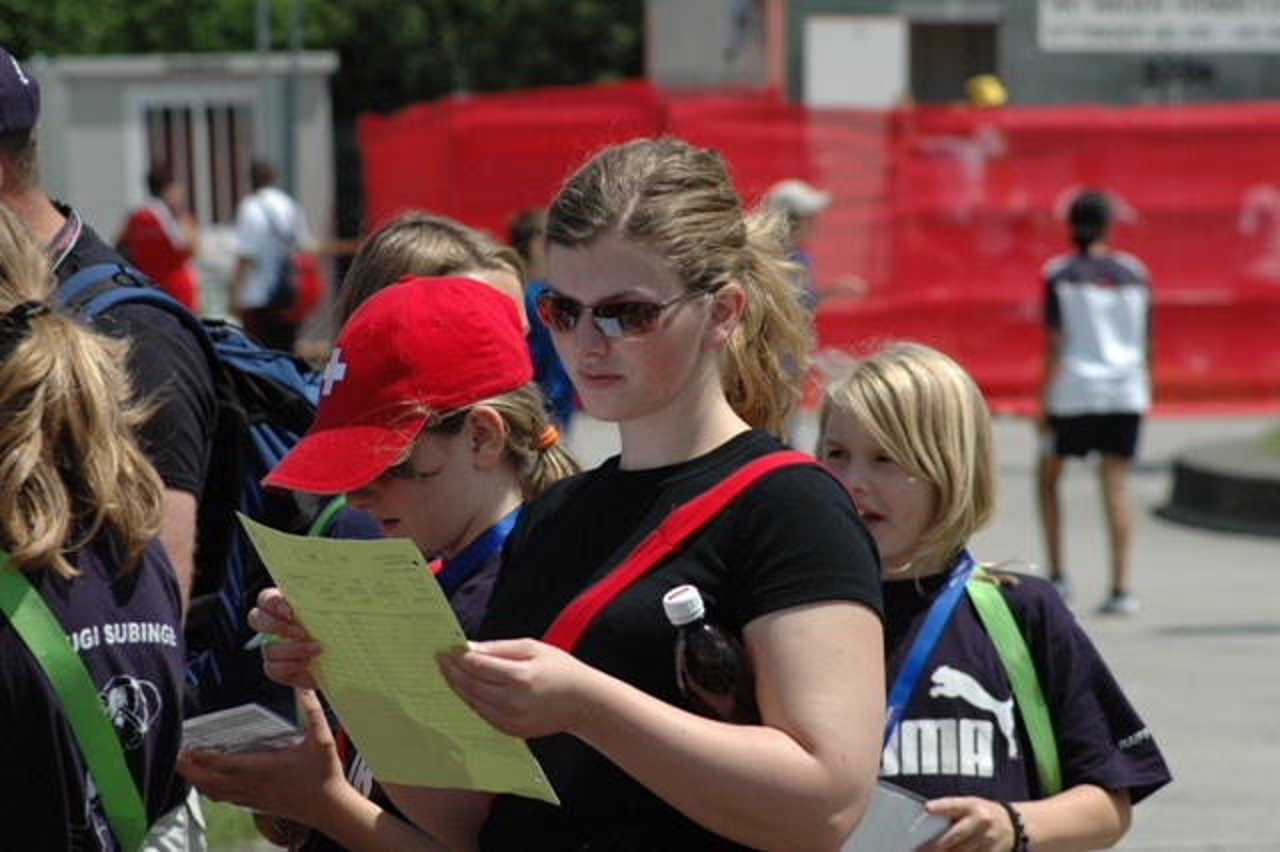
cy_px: 426
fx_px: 8262
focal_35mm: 232
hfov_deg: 8.9
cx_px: 640
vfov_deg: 5.9
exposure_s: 1/1250
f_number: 9
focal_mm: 155
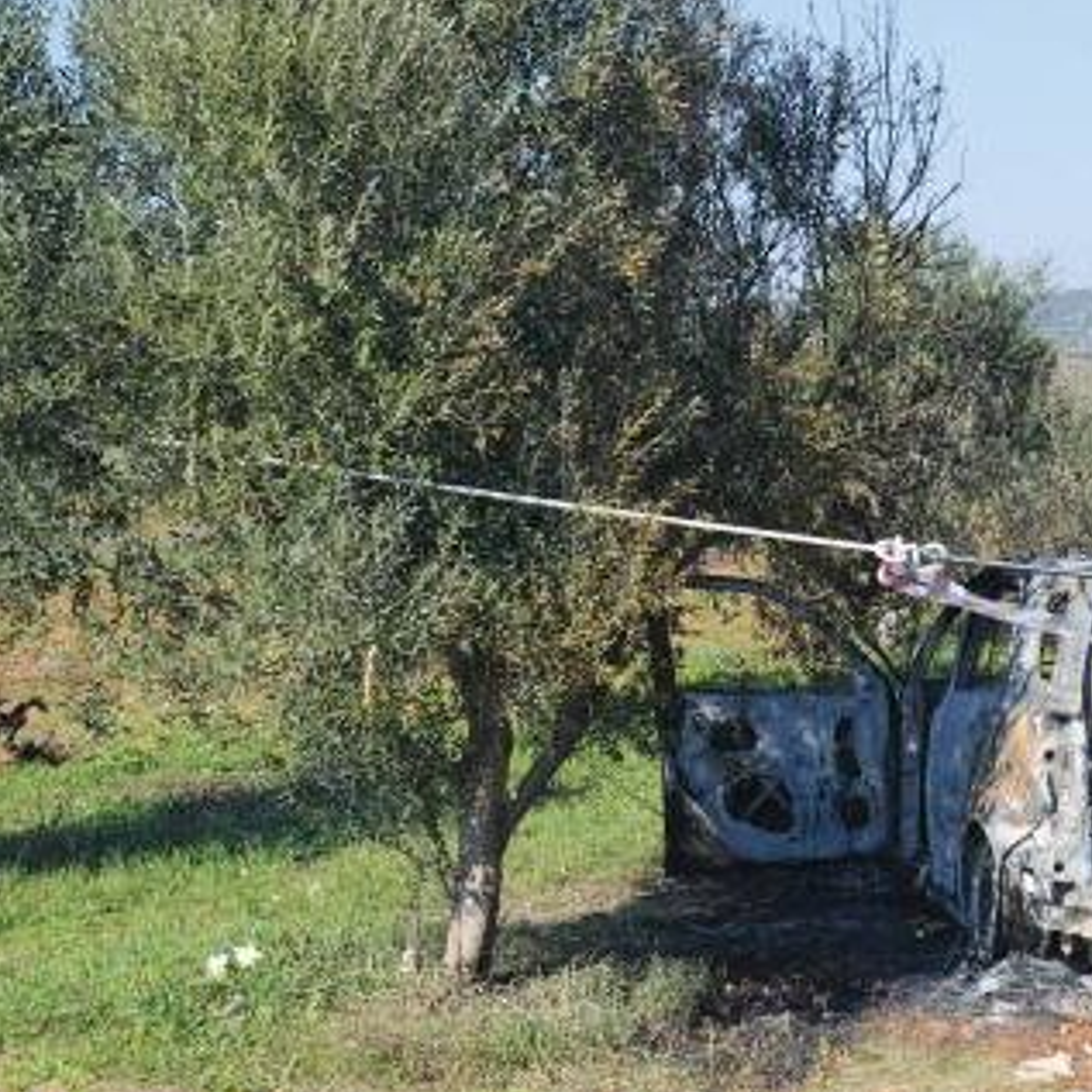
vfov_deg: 32.8
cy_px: 543
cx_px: 760
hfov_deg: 32.4
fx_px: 1856
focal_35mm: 52
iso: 400
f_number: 10
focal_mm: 40
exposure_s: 1/640
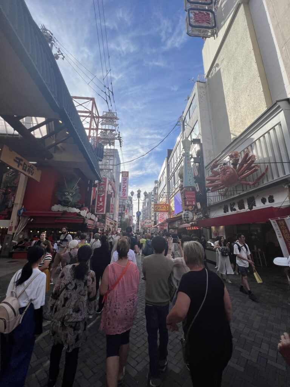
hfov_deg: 89.9
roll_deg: +1.2
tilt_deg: +13.7
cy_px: 194
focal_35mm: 13
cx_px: 145
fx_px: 145
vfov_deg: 106.2
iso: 32
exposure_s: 1/1783
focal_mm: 1.57
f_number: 1.8
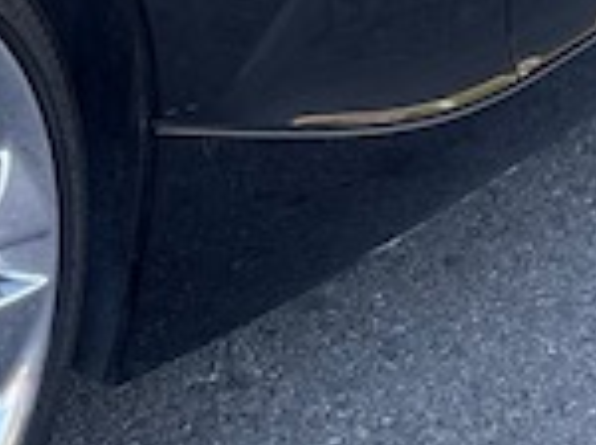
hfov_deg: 10.6
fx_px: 3060
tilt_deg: -18.2
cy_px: -226
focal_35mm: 178
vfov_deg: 8.1
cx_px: -405
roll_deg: -2.1
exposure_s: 1/207
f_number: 1.6
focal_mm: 4.2
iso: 32
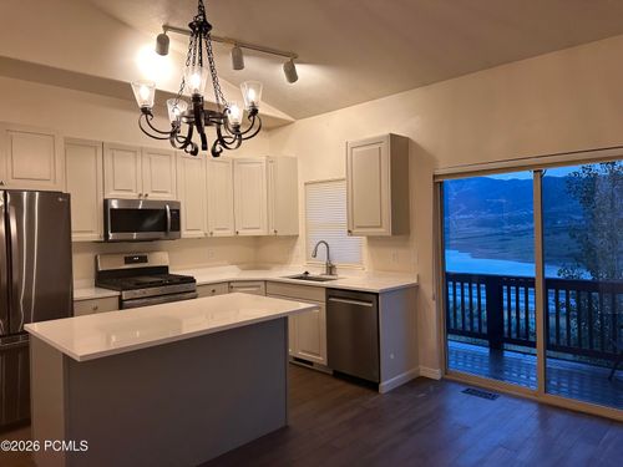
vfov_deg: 56.8
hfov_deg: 71.6
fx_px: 432
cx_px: 312
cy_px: 234
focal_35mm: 24
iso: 160
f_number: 1.78
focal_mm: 6.86
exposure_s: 1/120
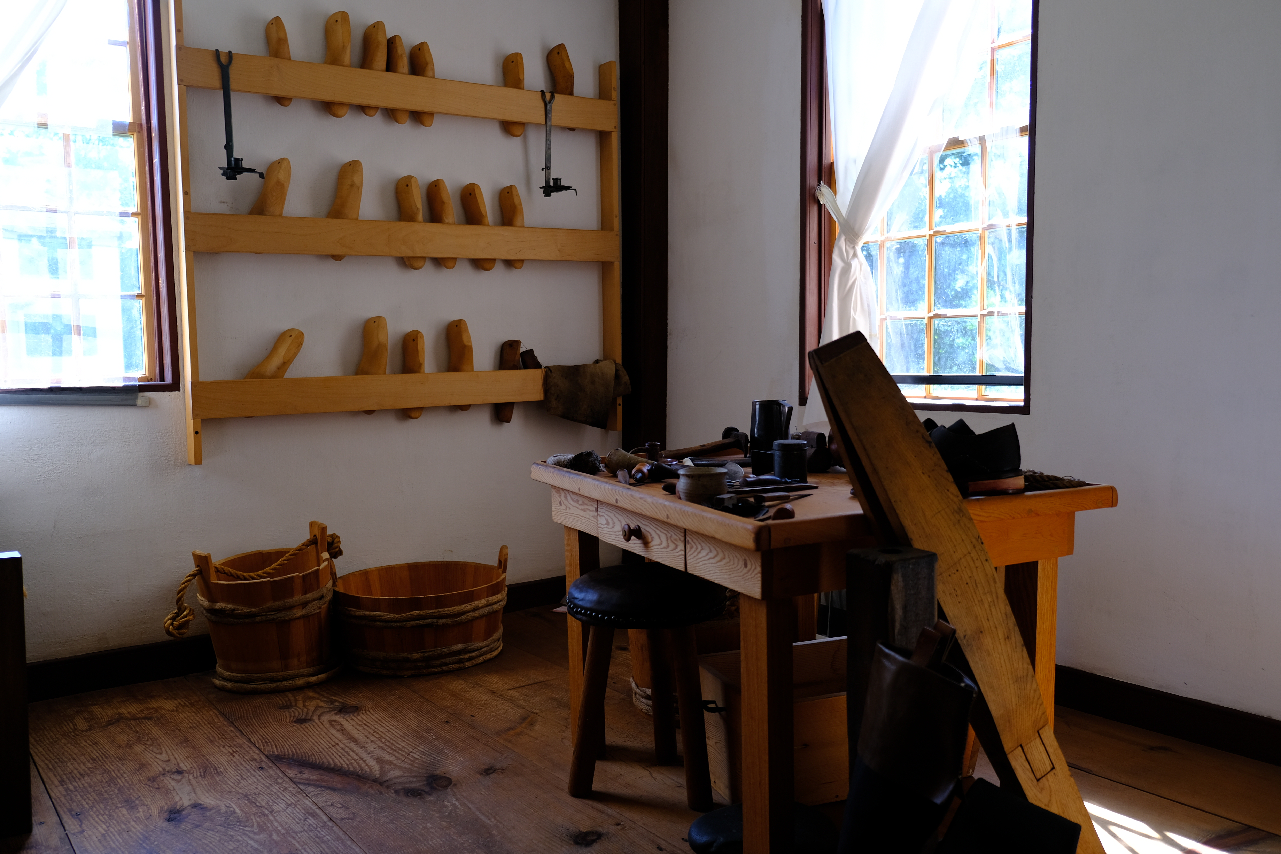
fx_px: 1032
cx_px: 640
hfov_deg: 63.7
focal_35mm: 29
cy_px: 427
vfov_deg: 45.0
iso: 160
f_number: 2.8
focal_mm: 19.6
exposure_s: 1/58
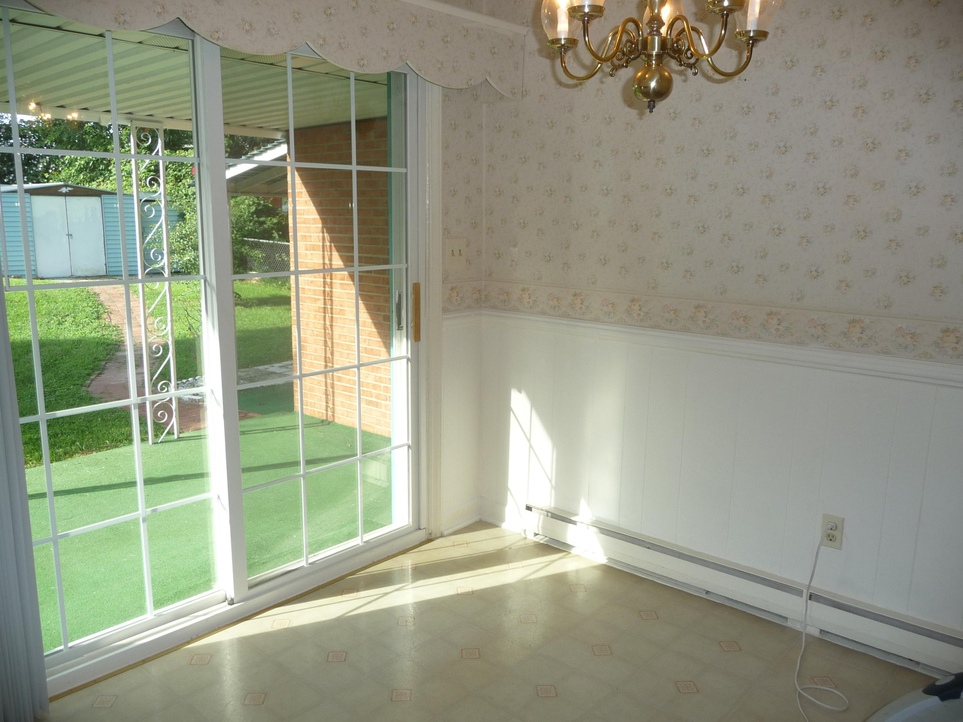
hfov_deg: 63.4
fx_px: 779
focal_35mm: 28
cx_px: 482
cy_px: 361
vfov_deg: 49.7
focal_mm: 4.7
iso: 100
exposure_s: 1/80
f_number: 3.3
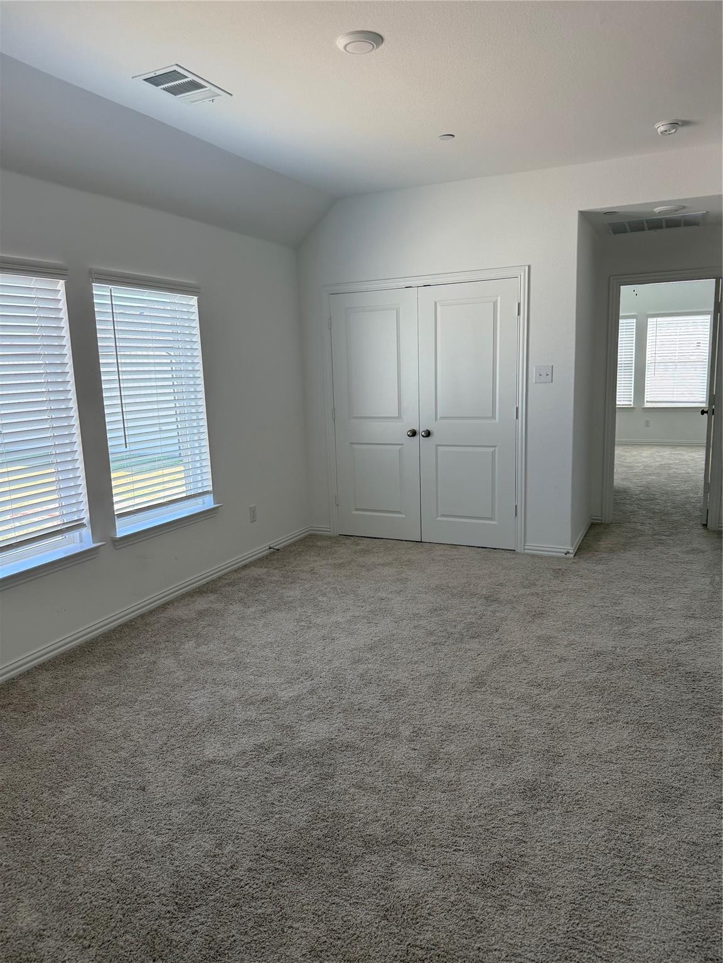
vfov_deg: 71.6
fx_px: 668
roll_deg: +1.6
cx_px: 362
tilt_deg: -10.5
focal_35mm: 24
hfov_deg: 56.8
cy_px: 482
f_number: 1.78
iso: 125
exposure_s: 1/232
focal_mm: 6.76
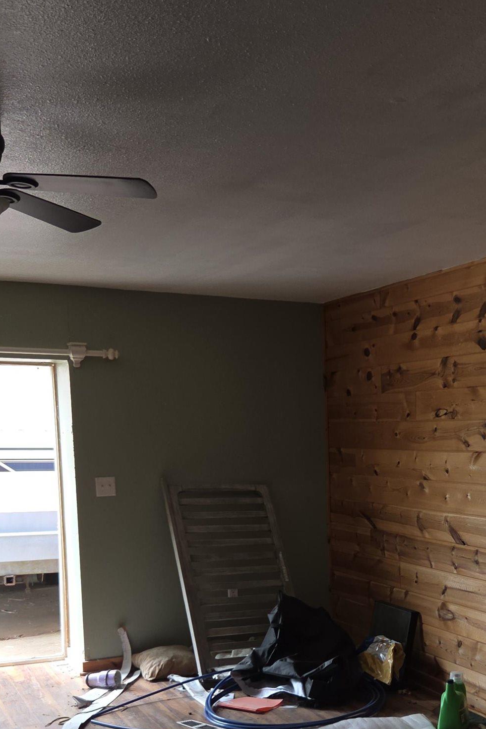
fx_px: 1012
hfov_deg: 26.2
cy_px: 528
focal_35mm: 50
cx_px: 432
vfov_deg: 38.8
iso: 25
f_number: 1.8
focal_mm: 5.4
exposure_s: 1/60
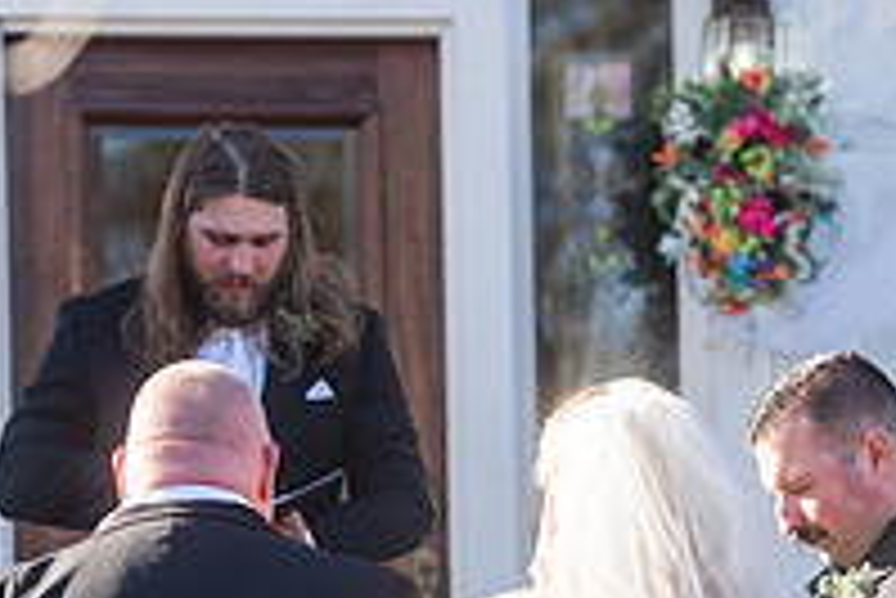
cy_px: 789
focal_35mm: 326
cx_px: 783
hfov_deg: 6.3
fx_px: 8119
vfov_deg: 4.2
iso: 100
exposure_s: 1/400
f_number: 3.5
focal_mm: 112
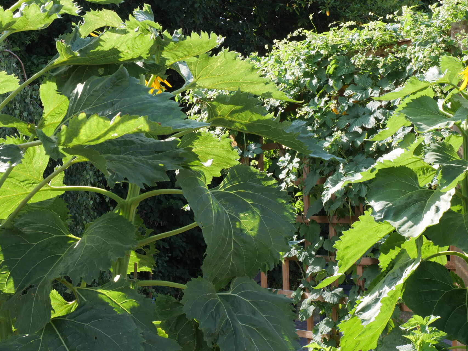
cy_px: 164
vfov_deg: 22.2
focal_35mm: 66
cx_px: 241
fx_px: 892
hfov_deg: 29.4
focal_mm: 22
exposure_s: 1/60
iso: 200
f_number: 11
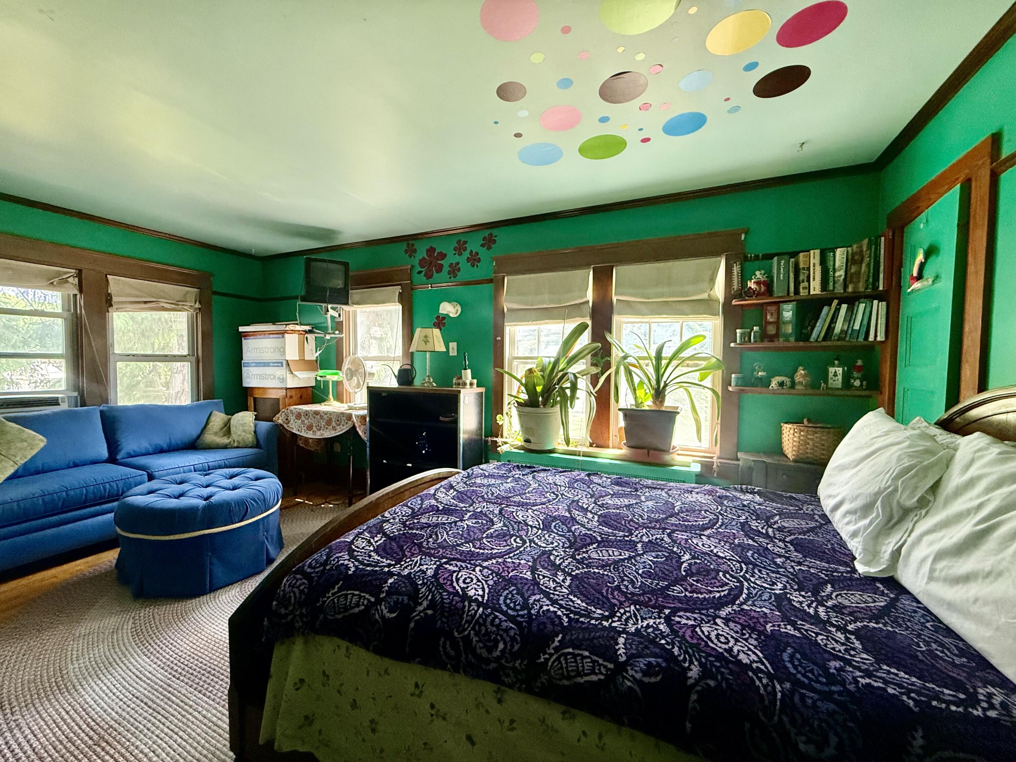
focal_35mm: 14
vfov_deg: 85.7
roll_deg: -0.9
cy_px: 381
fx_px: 411
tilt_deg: -2.7
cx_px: 508
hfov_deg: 102.1
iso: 400
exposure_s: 1/70
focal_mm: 2.22
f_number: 2.2
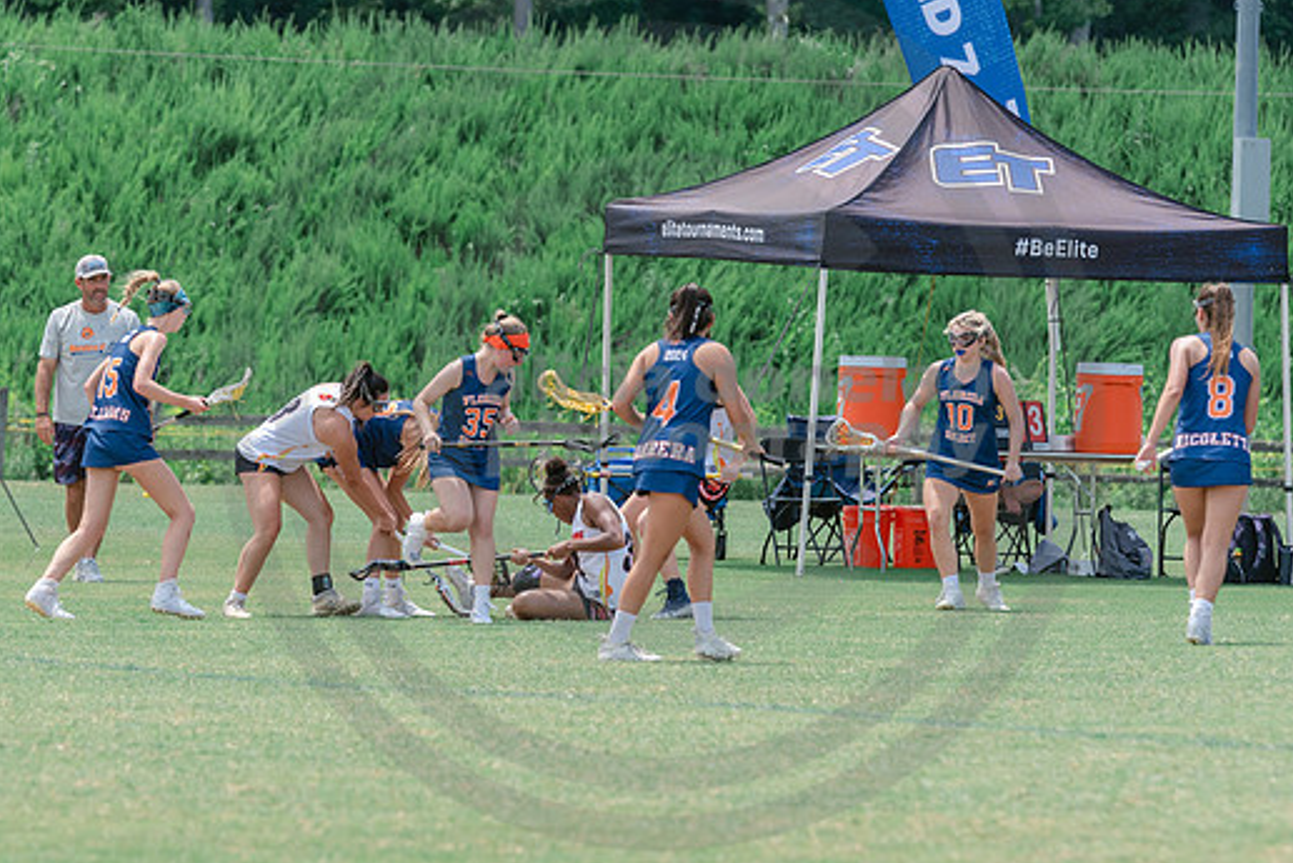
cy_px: 543
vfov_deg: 4.1
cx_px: 426
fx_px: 12107
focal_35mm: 337
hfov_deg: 6.1
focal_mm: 190
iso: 400
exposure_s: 1/1600
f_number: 5
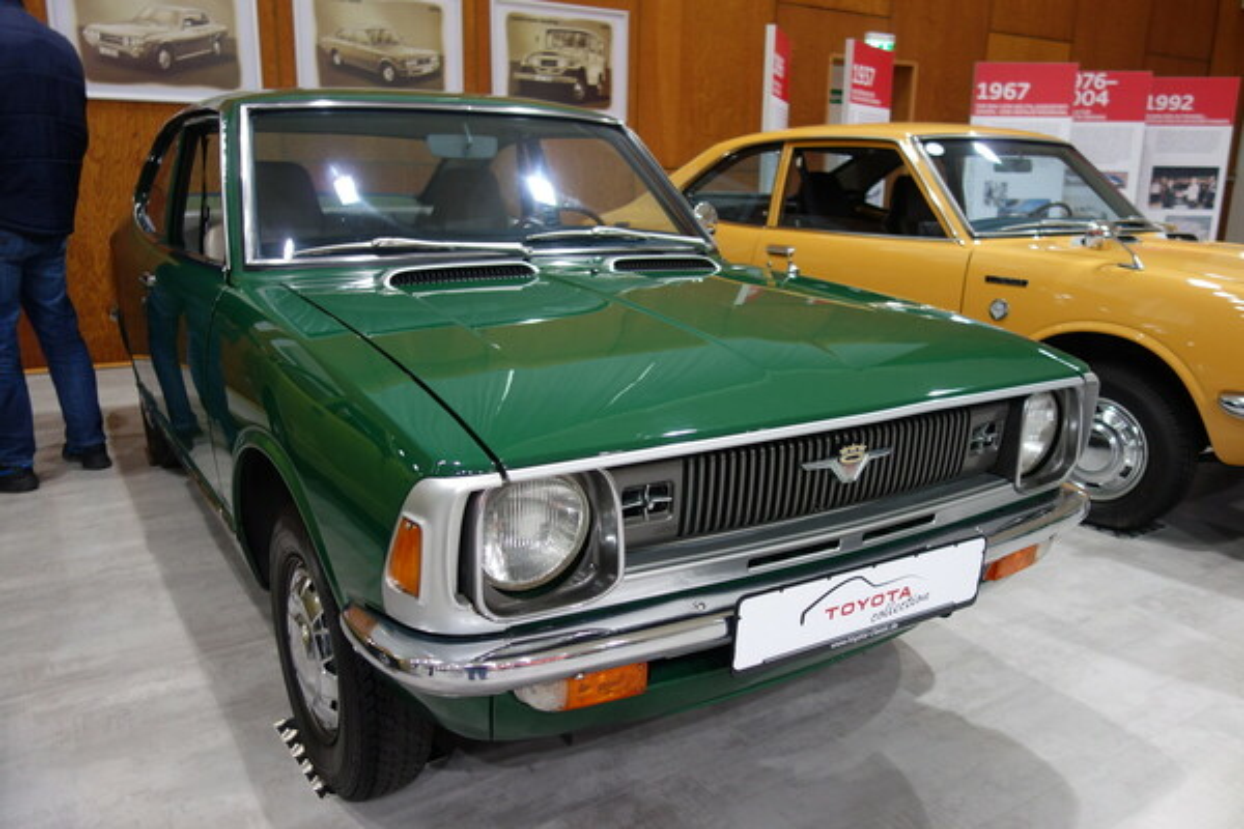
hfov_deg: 65.5
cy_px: 414
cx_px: 622
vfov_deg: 46.4
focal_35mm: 28
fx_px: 967
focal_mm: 10.4
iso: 125
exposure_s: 1/30
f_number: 1.8
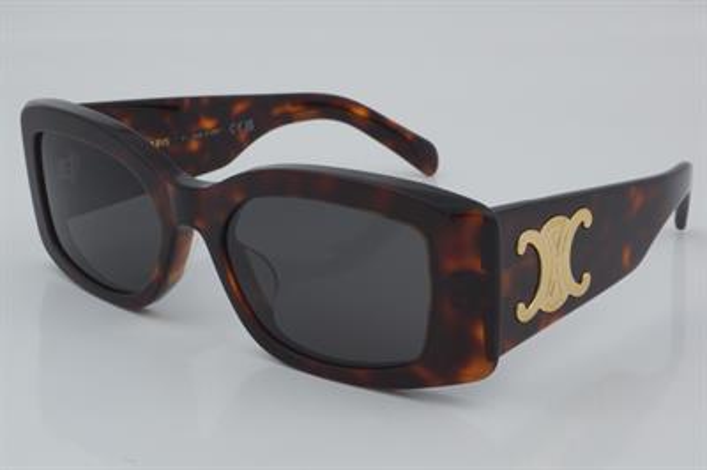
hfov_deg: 24.6
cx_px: 354
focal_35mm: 82
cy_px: 235
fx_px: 1619
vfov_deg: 16.5
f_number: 32
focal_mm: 55
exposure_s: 1/4
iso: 100
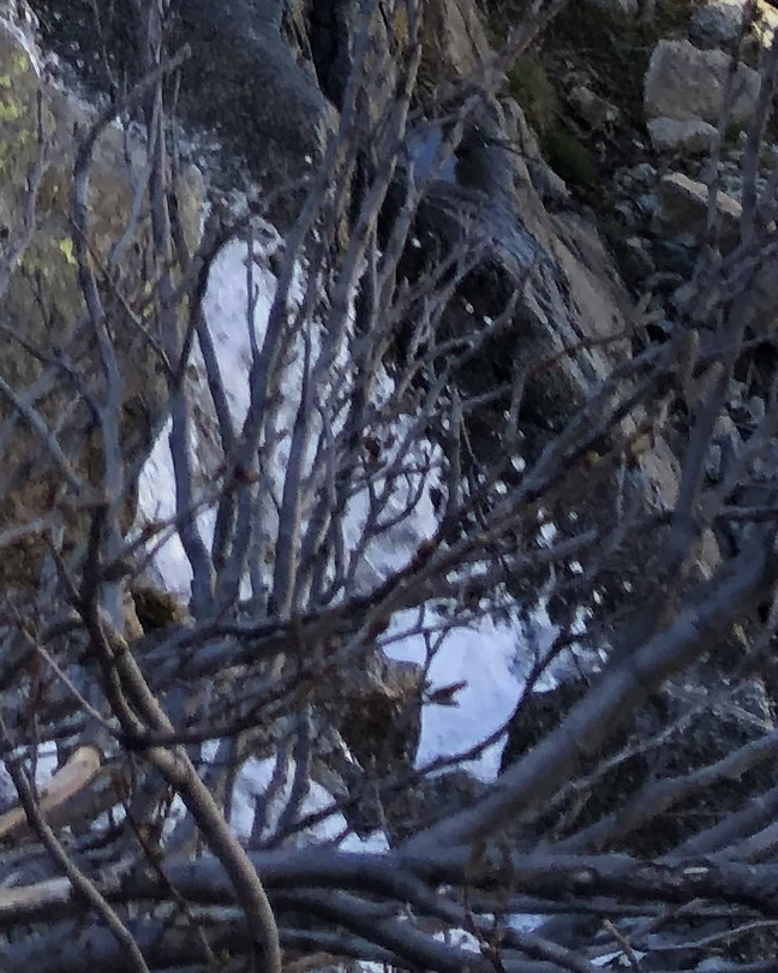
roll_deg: +0.4
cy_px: -1218
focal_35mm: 135
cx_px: -900
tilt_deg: -2.7
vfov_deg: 12.0
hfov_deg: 10.3
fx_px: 3886
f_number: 1.8
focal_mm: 4
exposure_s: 1/338
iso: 20
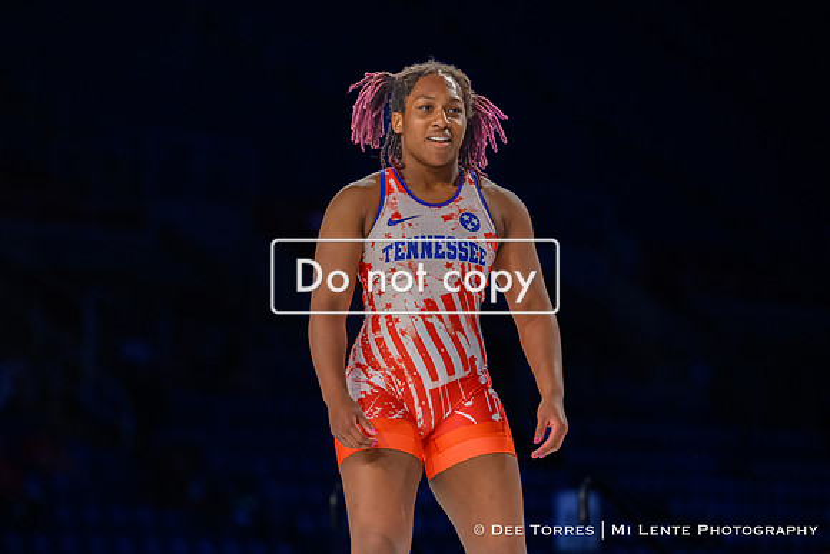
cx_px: 365
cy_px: 326
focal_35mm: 222
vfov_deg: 6.2
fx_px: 5127
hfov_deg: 9.3
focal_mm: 150
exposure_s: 1/800
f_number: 2.8
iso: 3200
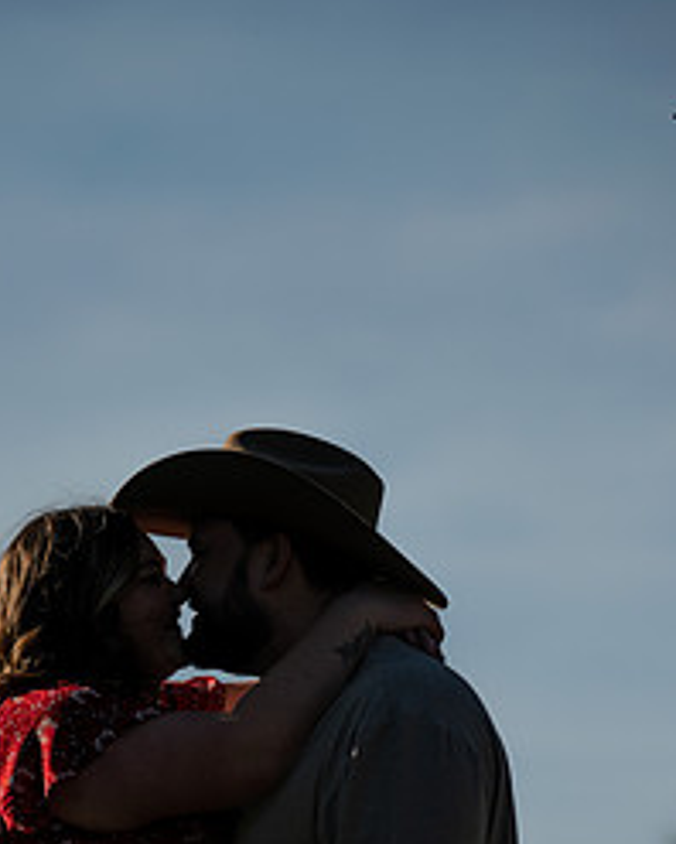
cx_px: 198
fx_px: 6394
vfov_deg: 7.5
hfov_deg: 6.0
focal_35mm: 256
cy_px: 673
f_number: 4.5
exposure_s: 1/2000
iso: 50
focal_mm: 150
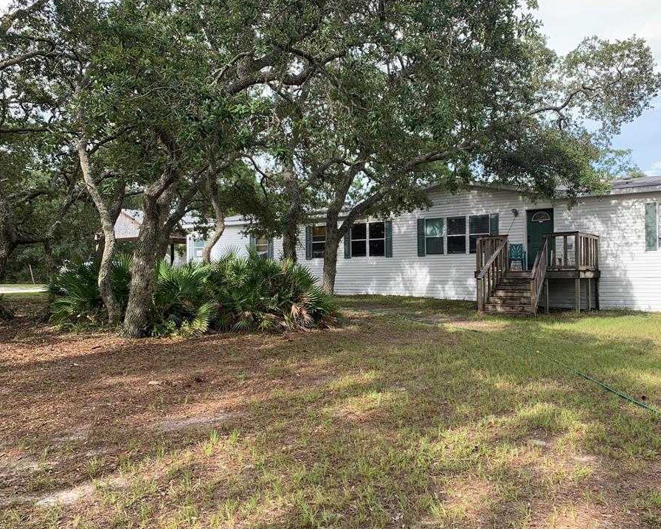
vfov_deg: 50.0
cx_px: 373
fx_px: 567
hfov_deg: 60.2
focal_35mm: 29
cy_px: 274
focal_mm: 4.25
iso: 25
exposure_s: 1/452
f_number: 1.8
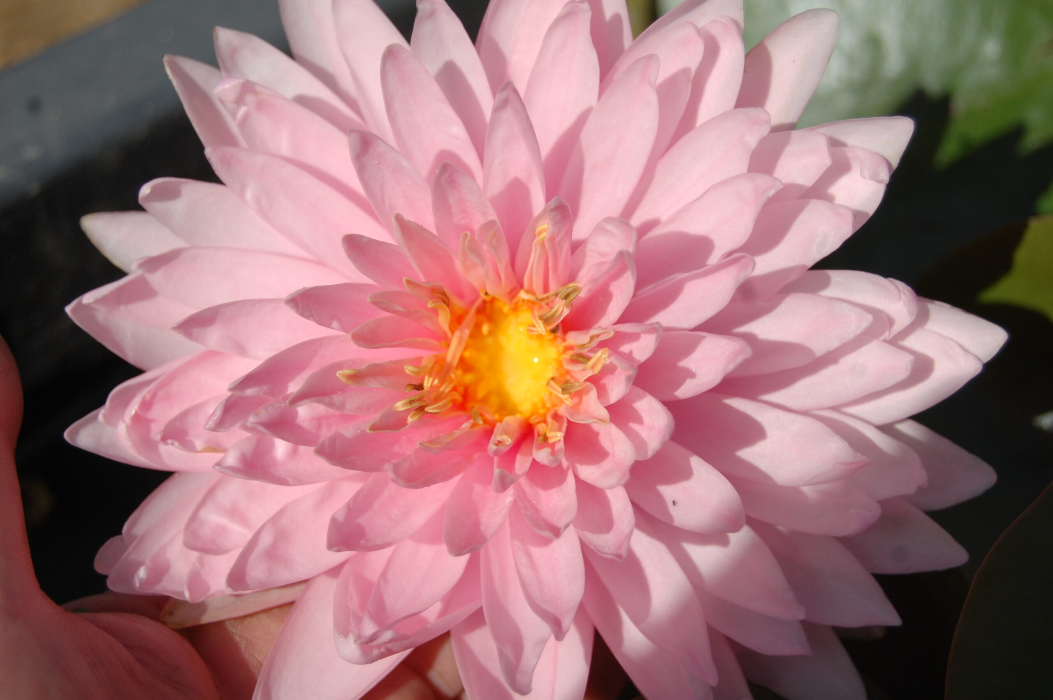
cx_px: 526
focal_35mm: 72
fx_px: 2104
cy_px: 350
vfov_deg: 18.9
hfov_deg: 28.1
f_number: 5.6
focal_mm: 48
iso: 200
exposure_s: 1/1600
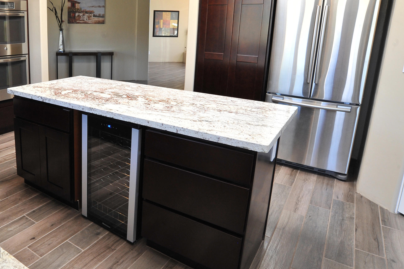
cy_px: 91
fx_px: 314
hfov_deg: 61.4
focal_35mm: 28
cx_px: 96
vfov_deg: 45.7
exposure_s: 1/40
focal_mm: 18
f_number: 11
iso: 1000
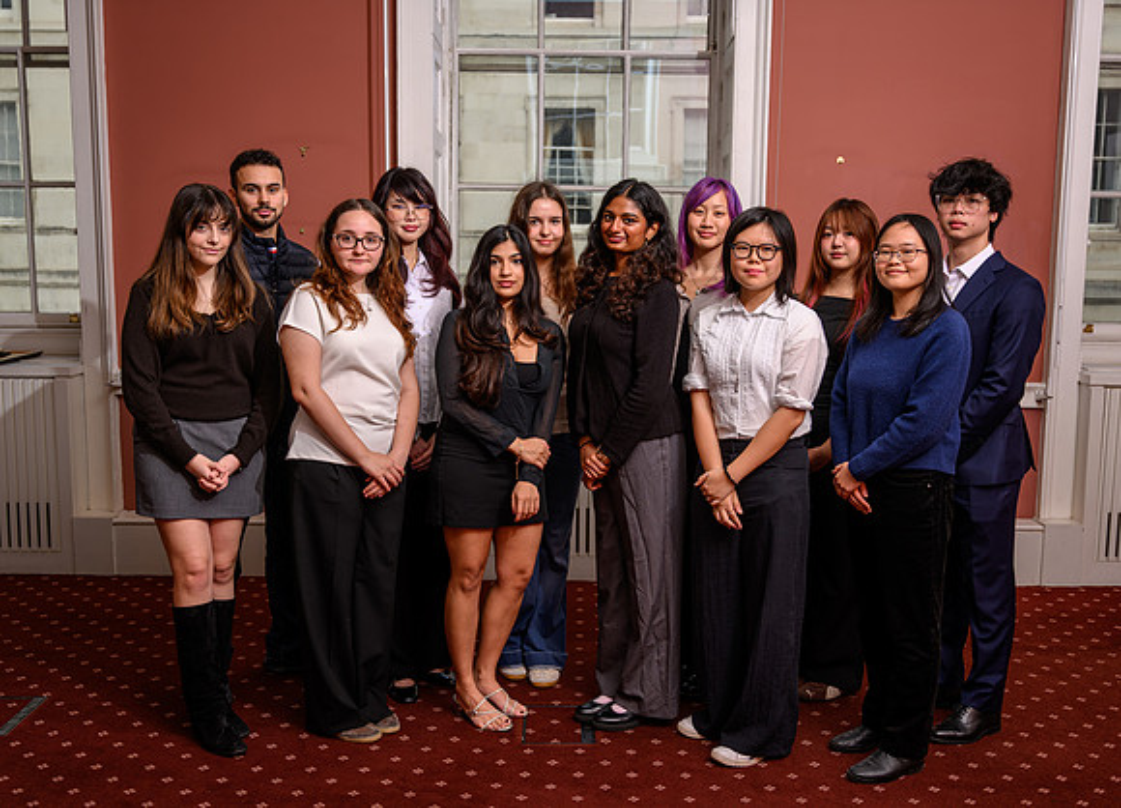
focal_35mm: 37
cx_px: 585
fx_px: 1180
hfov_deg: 50.8
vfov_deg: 37.8
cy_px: 404
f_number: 4
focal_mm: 34
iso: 50
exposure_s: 1/200
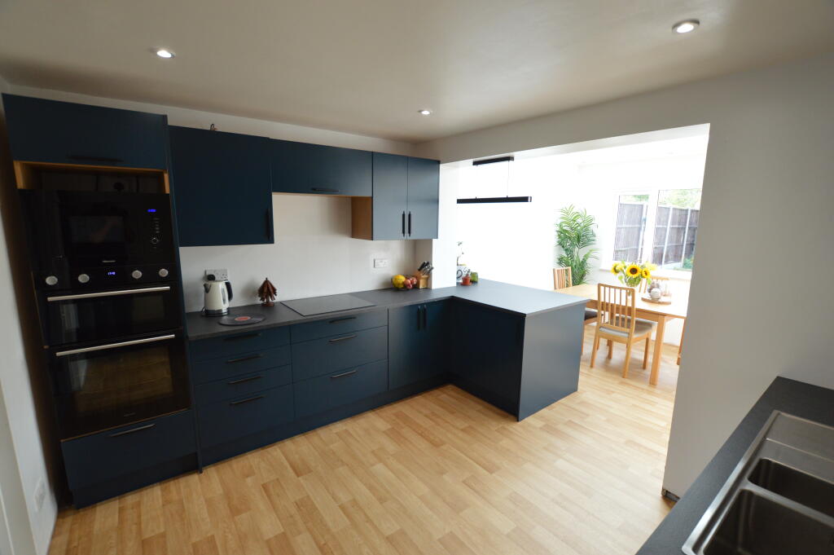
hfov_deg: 100.4
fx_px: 347
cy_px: 278
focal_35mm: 15
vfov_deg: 77.2
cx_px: 417
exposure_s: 1/80
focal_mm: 10
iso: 800
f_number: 4.5
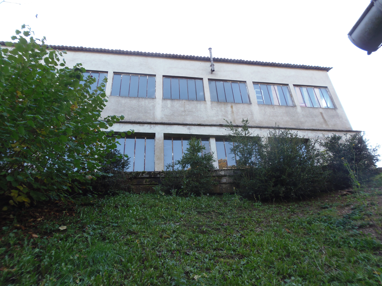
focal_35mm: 24
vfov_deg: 56.8
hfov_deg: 71.6
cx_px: 191
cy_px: 143
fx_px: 265
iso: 64
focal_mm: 4.3
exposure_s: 1/50
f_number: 2.9
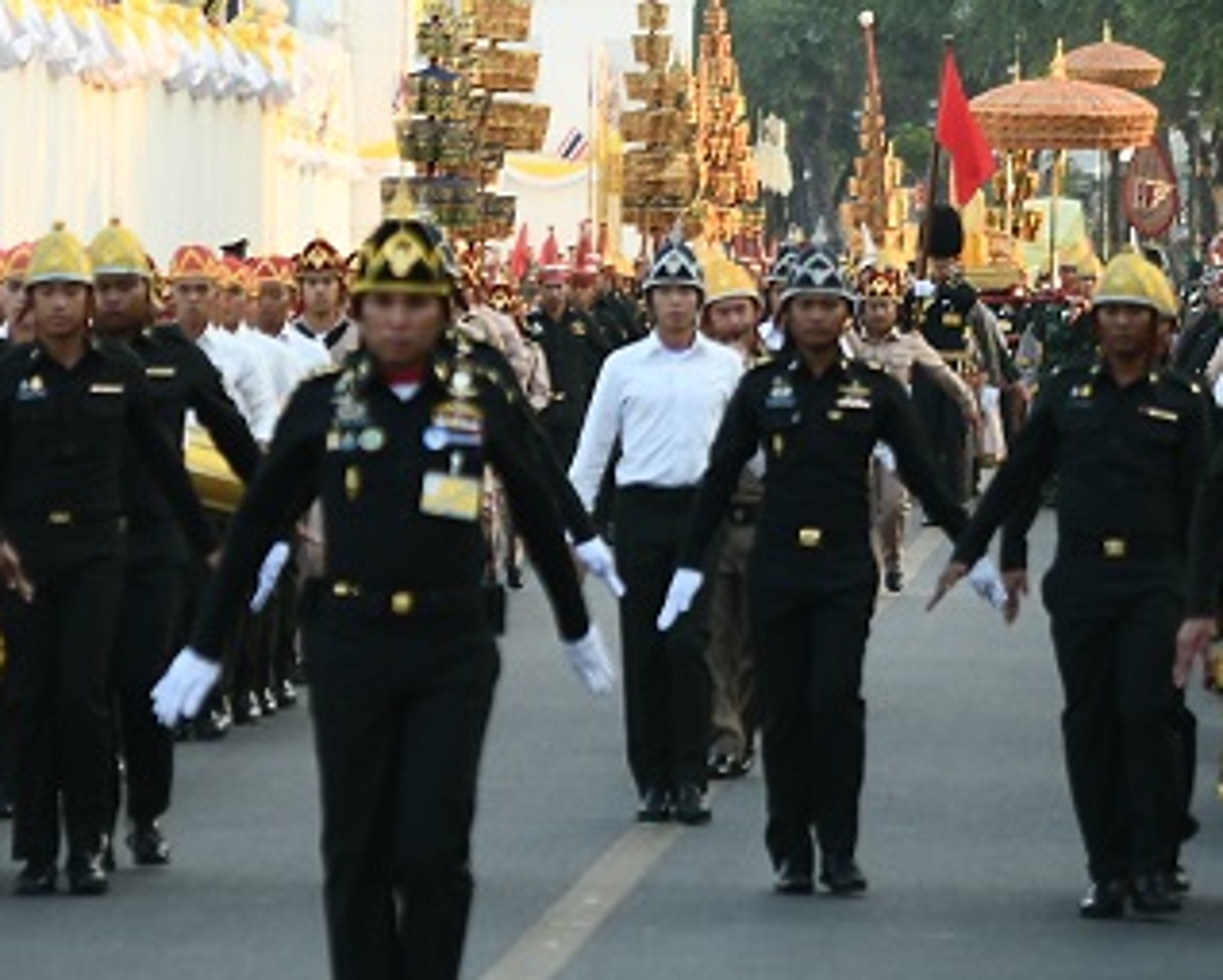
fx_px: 14021
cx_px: 817
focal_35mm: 387
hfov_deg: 5.0
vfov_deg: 4.0
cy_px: 231
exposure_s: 1/400
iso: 640
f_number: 5
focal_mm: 120
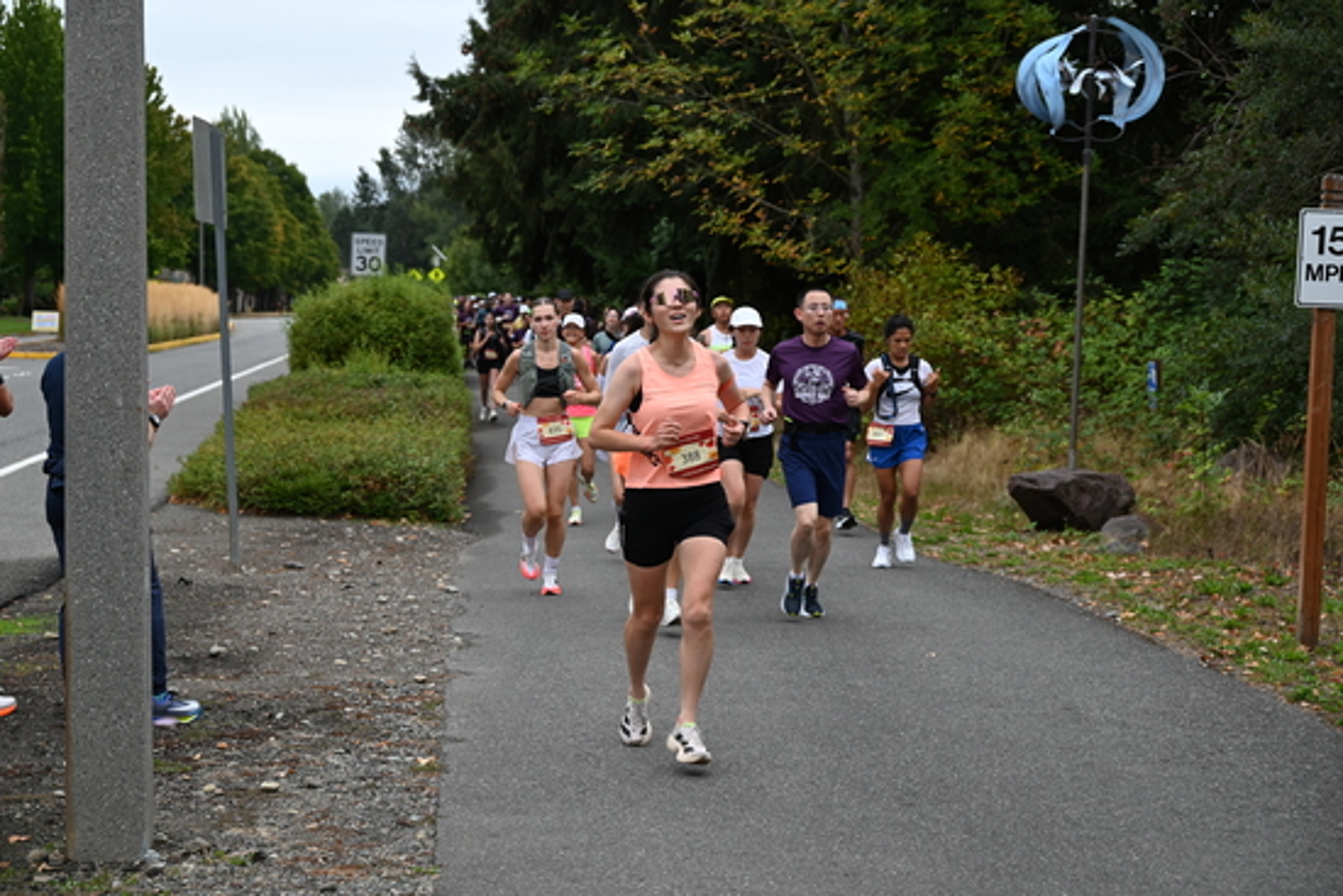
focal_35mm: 70
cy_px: 448
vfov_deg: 19.5
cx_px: 672
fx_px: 2612
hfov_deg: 28.8
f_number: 6
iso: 400
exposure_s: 1/160
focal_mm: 70
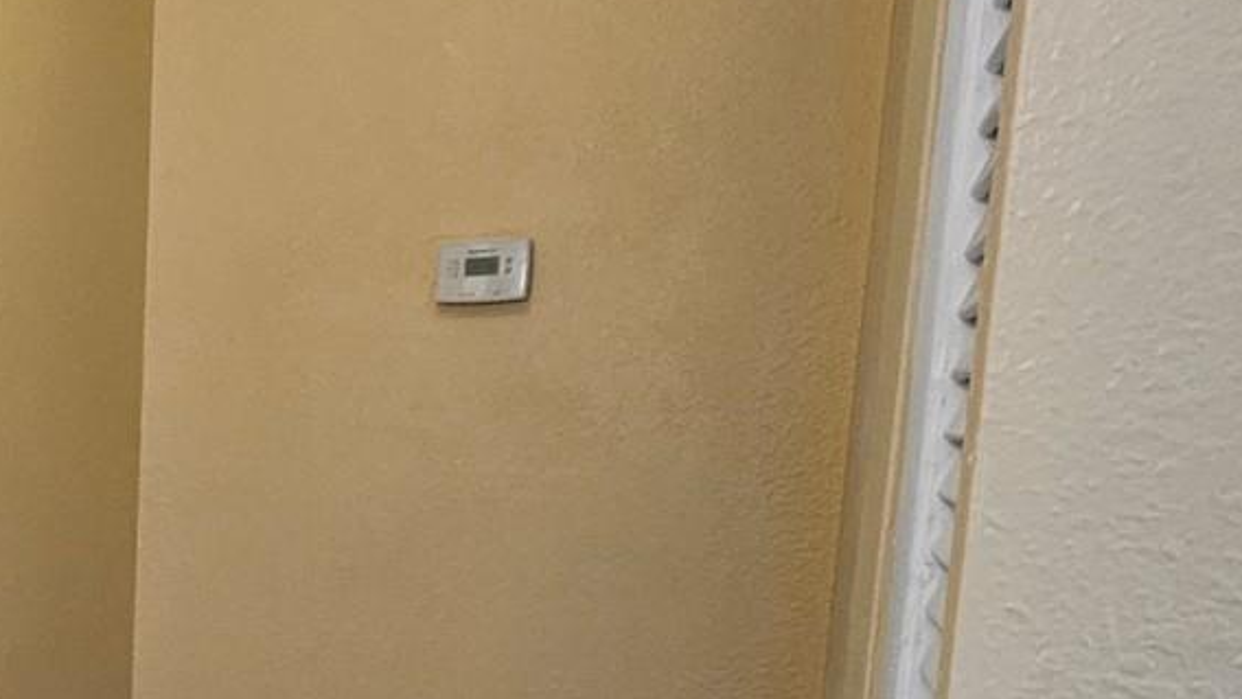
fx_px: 1317
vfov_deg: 28.6
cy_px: 618
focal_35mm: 40
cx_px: -156
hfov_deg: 40.0
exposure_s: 1/60
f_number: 2.2
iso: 80
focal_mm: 2.2
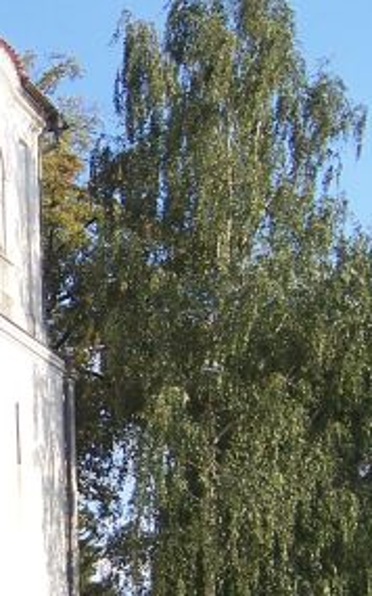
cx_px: -142
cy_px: 322
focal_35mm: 107
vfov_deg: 19.5
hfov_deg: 11.8
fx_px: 1737
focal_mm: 6.2
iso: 80
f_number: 2.8
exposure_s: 1/640
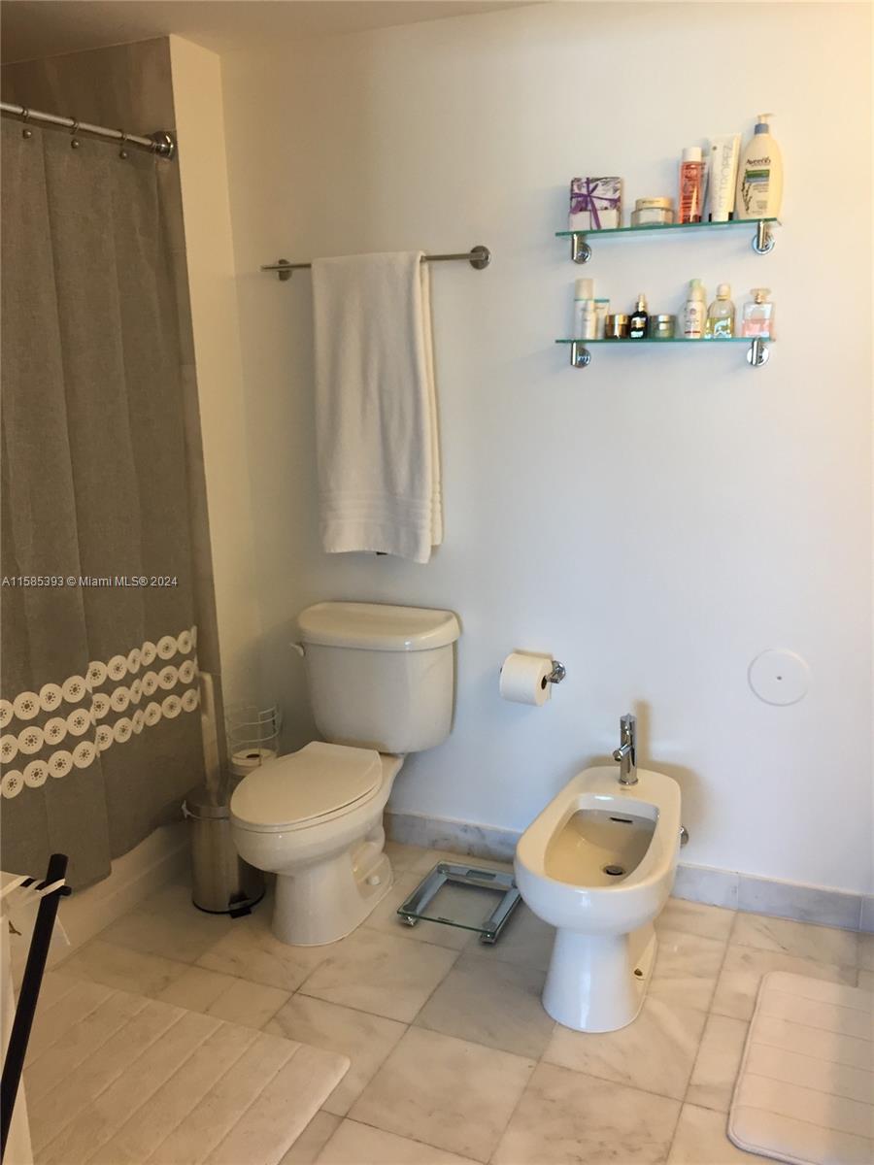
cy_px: 582
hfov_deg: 48.2
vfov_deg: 61.7
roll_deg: +1.4
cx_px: 437
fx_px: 976
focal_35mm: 29
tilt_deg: -13.7
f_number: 2.2
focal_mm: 4.15
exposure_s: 1/30
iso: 32
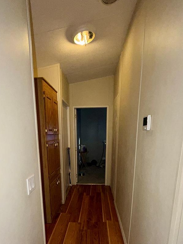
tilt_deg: -13.2
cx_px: 84
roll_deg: +0.1
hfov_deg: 63.4
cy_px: 166
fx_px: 148
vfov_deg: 76.1
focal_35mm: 21
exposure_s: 1/60
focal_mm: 2.22
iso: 200
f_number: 2.2
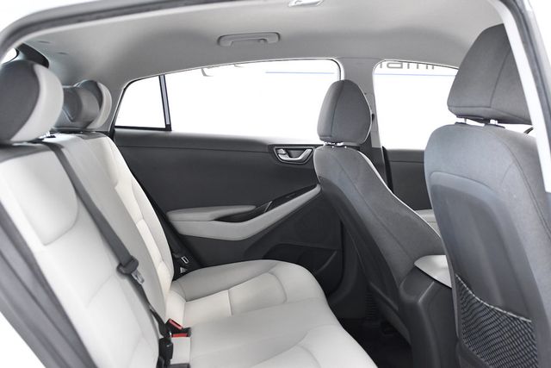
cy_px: 184
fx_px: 551
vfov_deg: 36.9
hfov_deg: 53.1
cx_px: 276
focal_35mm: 36
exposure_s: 1/200
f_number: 3.5
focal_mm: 24
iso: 2500
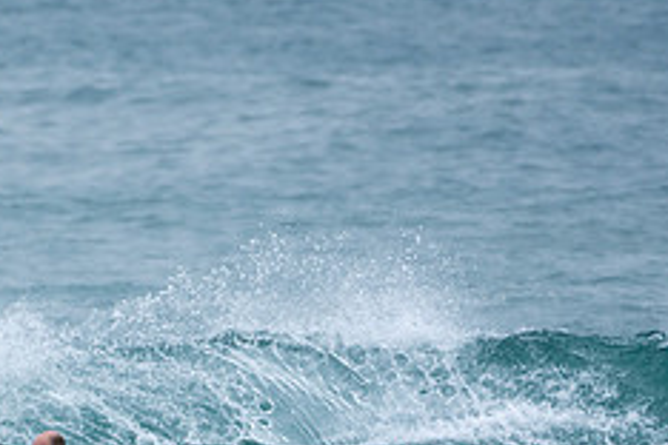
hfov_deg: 1.1
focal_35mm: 1856
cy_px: 509
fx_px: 34436
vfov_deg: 0.7
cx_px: 77
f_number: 5.6
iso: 280
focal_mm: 500
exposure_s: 1/1000
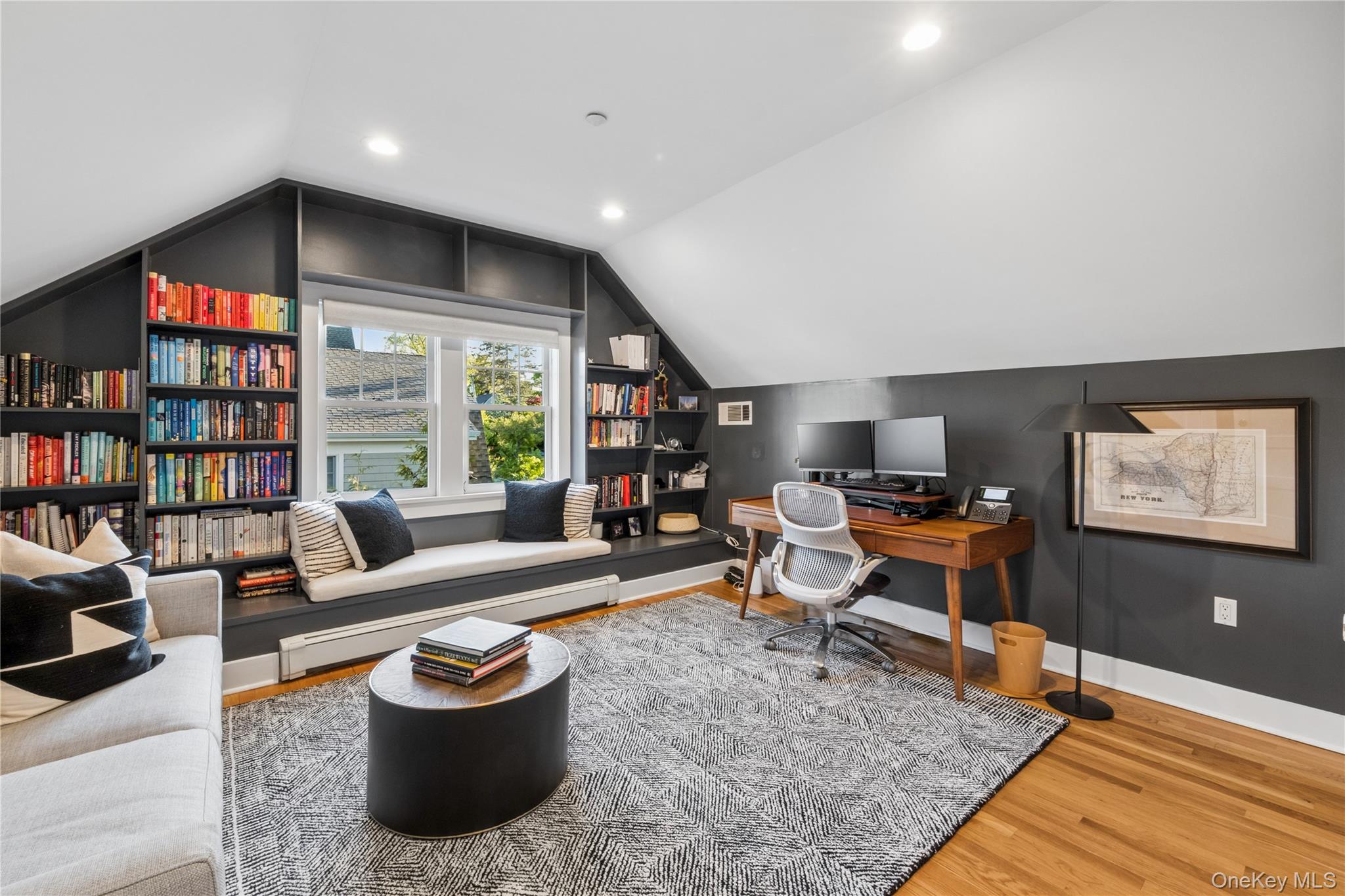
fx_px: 523
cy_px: 448
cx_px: 672
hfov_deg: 104.3
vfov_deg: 81.2
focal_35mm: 14
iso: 320
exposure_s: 1/4
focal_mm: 9.6
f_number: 11
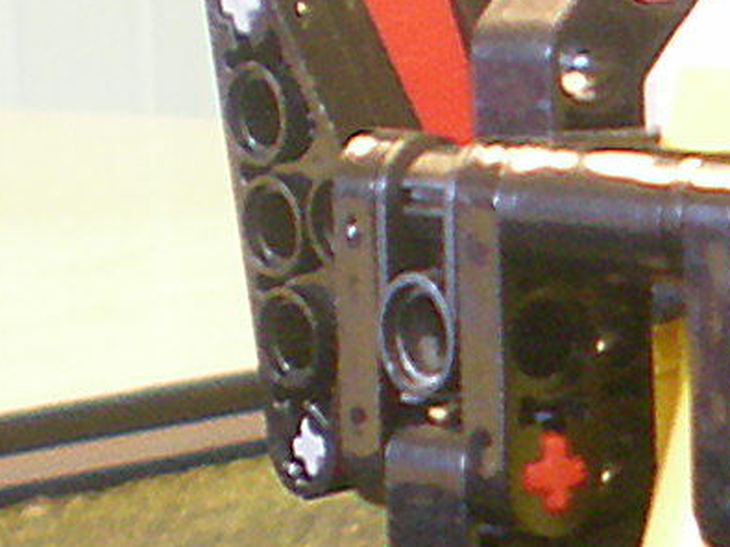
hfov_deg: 9.6
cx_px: 1288
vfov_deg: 7.5
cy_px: 506
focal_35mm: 197
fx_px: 4153
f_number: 3.1
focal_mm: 6.3
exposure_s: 1/15.8
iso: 200
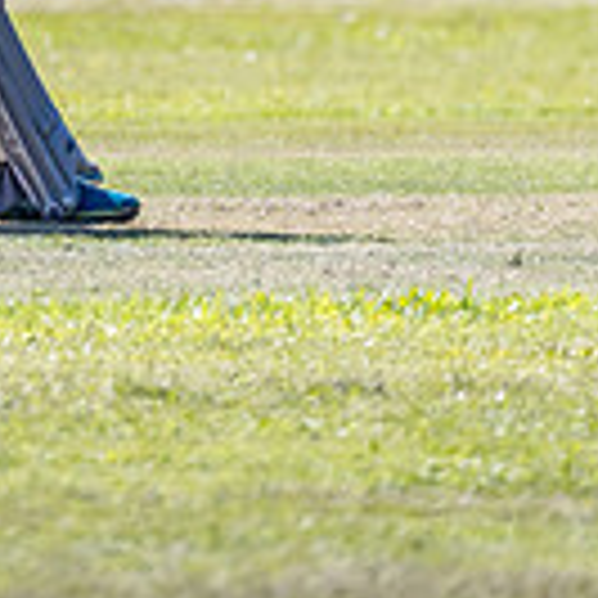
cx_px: -278
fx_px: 35825
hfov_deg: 1.0
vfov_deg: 1.0
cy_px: -280
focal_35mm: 1833
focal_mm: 460
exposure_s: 1/2000
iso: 900
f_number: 6.3
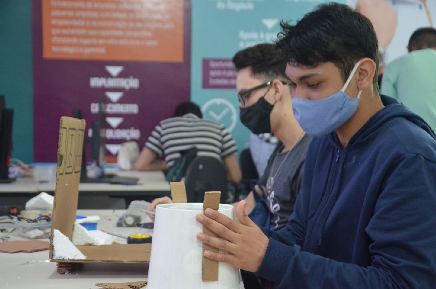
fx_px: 906
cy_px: 144
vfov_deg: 18.1
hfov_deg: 27.0
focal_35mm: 75
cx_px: 218
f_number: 5
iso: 2500
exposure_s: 1/30
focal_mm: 50
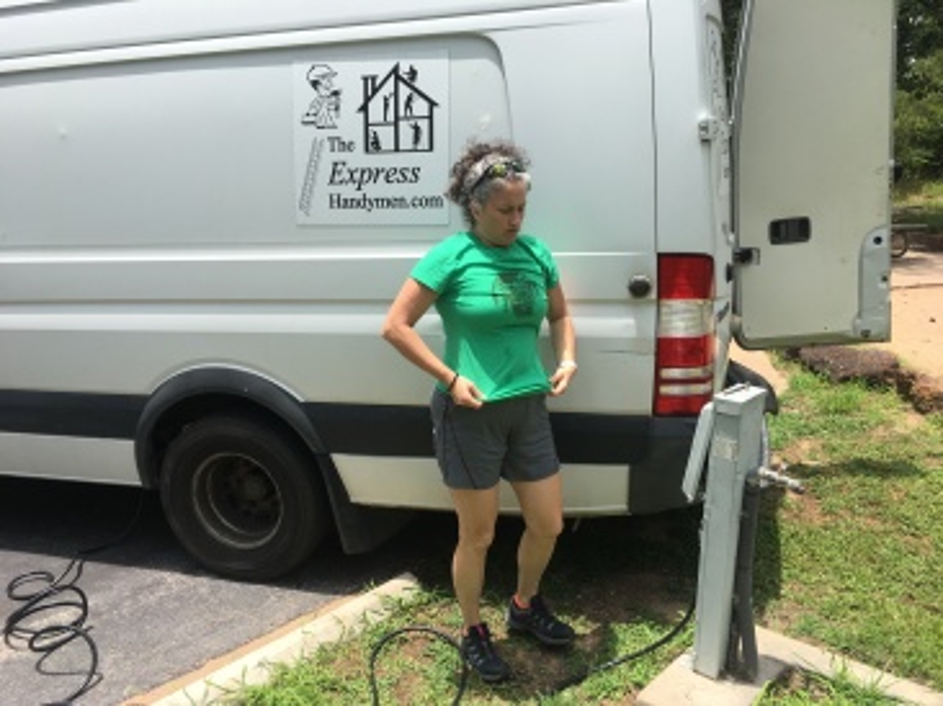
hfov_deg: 61.7
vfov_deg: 48.2
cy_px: 353
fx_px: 789
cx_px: 472
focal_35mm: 29
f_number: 2.2
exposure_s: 1/905
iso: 25
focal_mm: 4.15
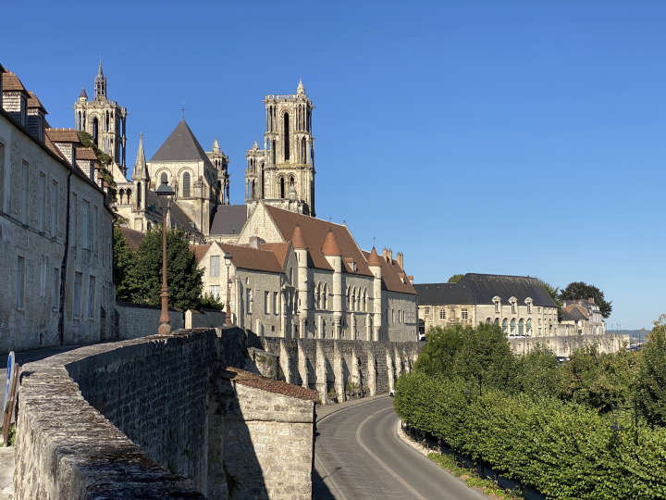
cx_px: 333
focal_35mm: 52
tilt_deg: +5.4
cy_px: 250
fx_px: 1000
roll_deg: +0.1
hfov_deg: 36.8
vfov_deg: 28.0
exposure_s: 1/1712
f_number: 2
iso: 20
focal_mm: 6
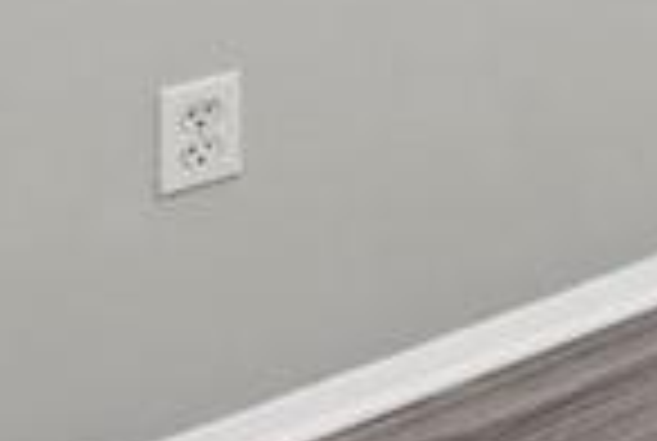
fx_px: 2048
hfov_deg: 11.2
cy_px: -727
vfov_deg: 10.2
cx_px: 1976
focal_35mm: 112
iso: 1000
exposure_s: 1/3
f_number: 9
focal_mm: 16
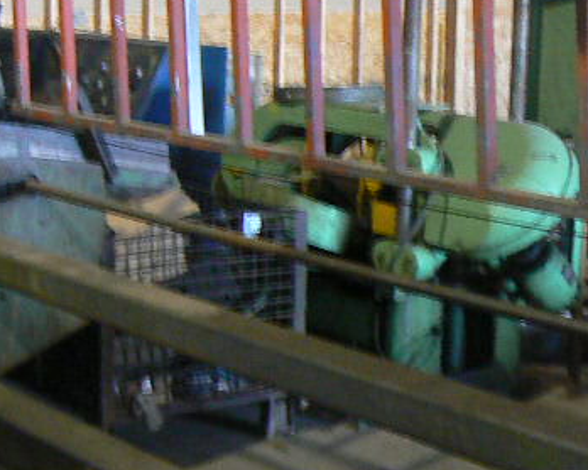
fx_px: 1531
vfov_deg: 17.4
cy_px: 137
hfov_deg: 21.6
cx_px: 155
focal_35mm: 88
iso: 200
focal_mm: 6
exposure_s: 1/8
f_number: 2.8
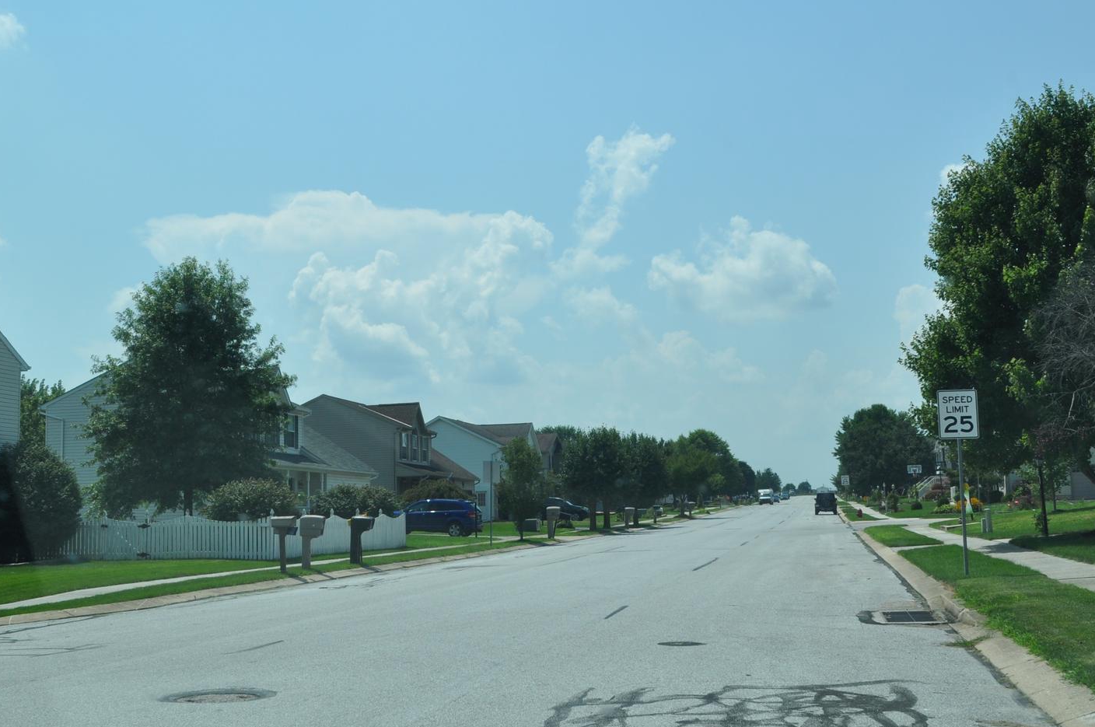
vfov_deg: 28.0
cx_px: 543
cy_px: 303
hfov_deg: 41.2
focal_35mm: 48
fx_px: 1458
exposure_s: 1/400
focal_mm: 22
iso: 200
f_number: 10
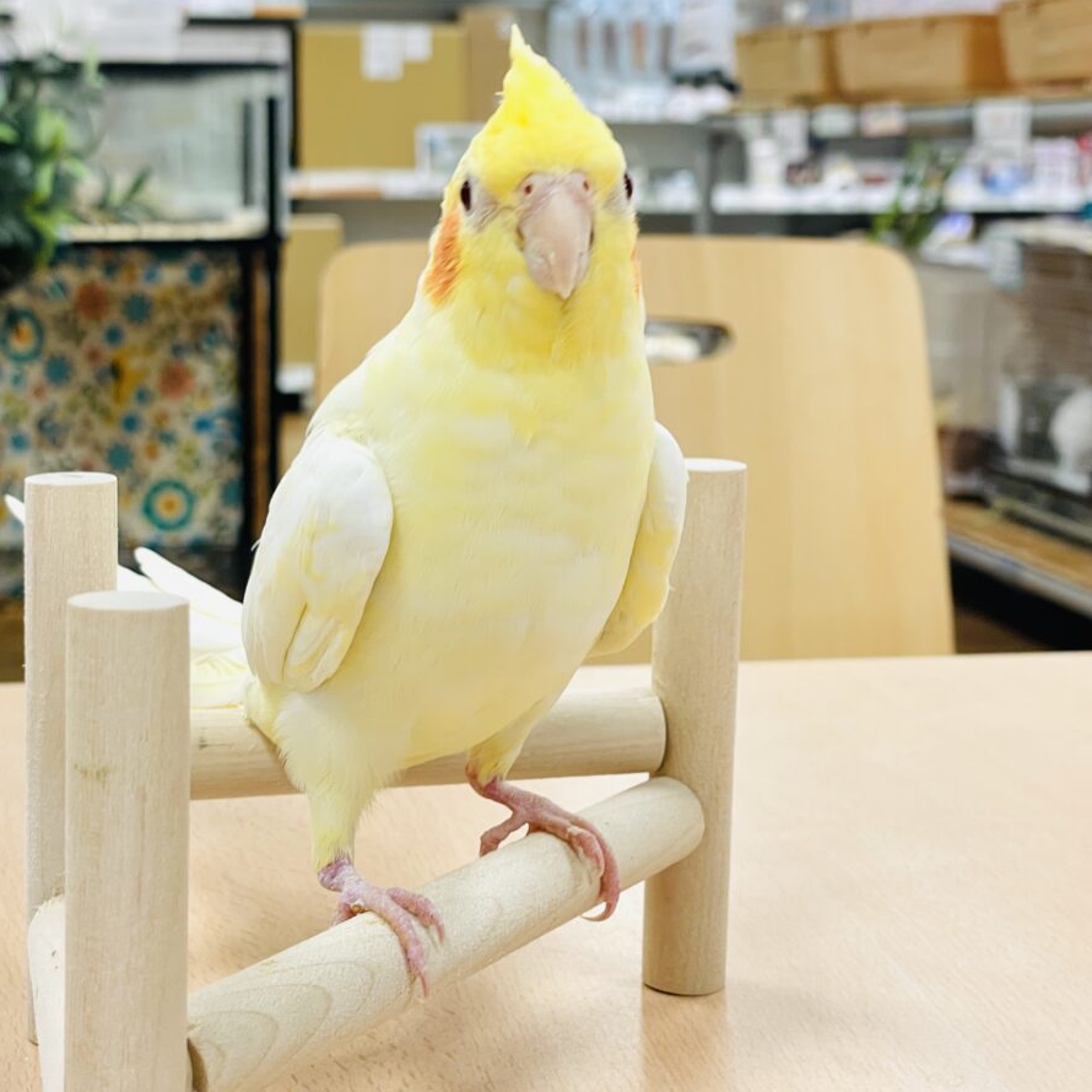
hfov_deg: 27.6
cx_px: 415
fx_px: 2213
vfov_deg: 27.7
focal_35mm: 62
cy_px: 546
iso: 64
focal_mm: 6
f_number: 2
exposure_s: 1/100
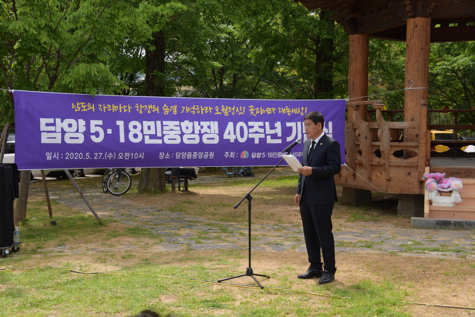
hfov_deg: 32.4
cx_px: 238
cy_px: 158
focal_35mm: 62
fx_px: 818
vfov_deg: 21.9
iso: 160
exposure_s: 1/200
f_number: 8
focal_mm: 62
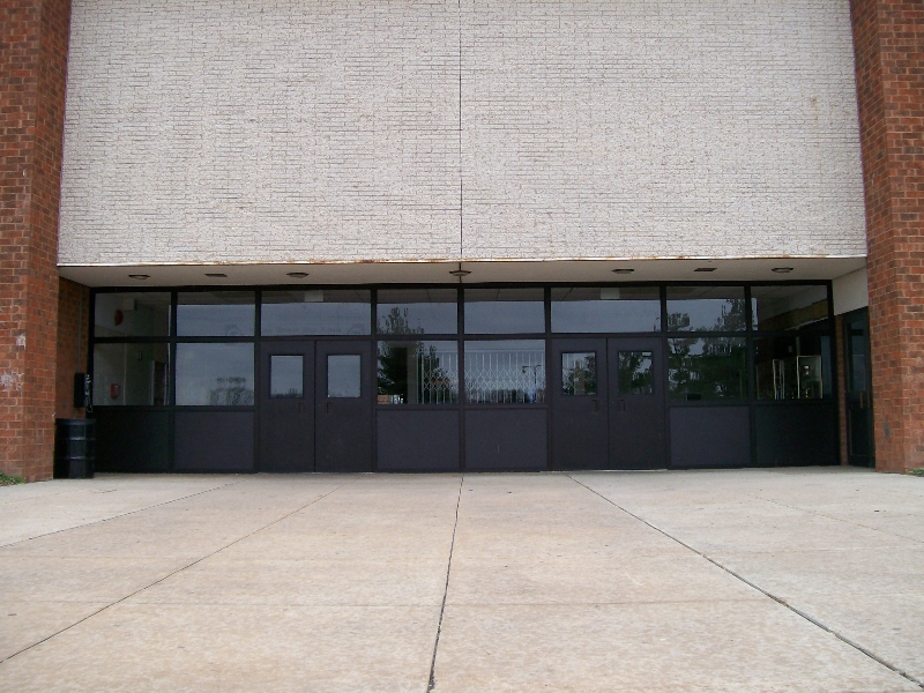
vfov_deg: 39.7
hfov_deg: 51.4
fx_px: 961
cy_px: 346
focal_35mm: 36
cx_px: 462
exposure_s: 1/278
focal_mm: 6
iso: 80
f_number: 2.7
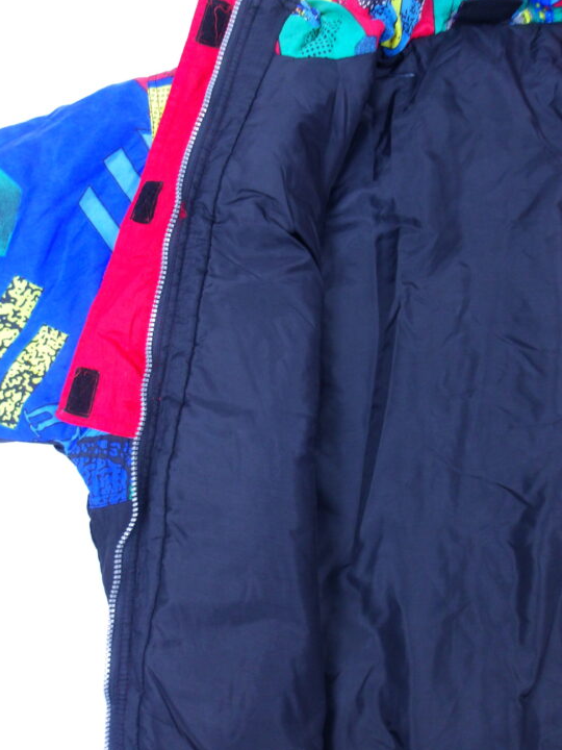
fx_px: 649
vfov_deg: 59.9
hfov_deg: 46.8
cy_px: 397
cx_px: 291
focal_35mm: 30
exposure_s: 1/60
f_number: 3
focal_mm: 4.9
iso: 289
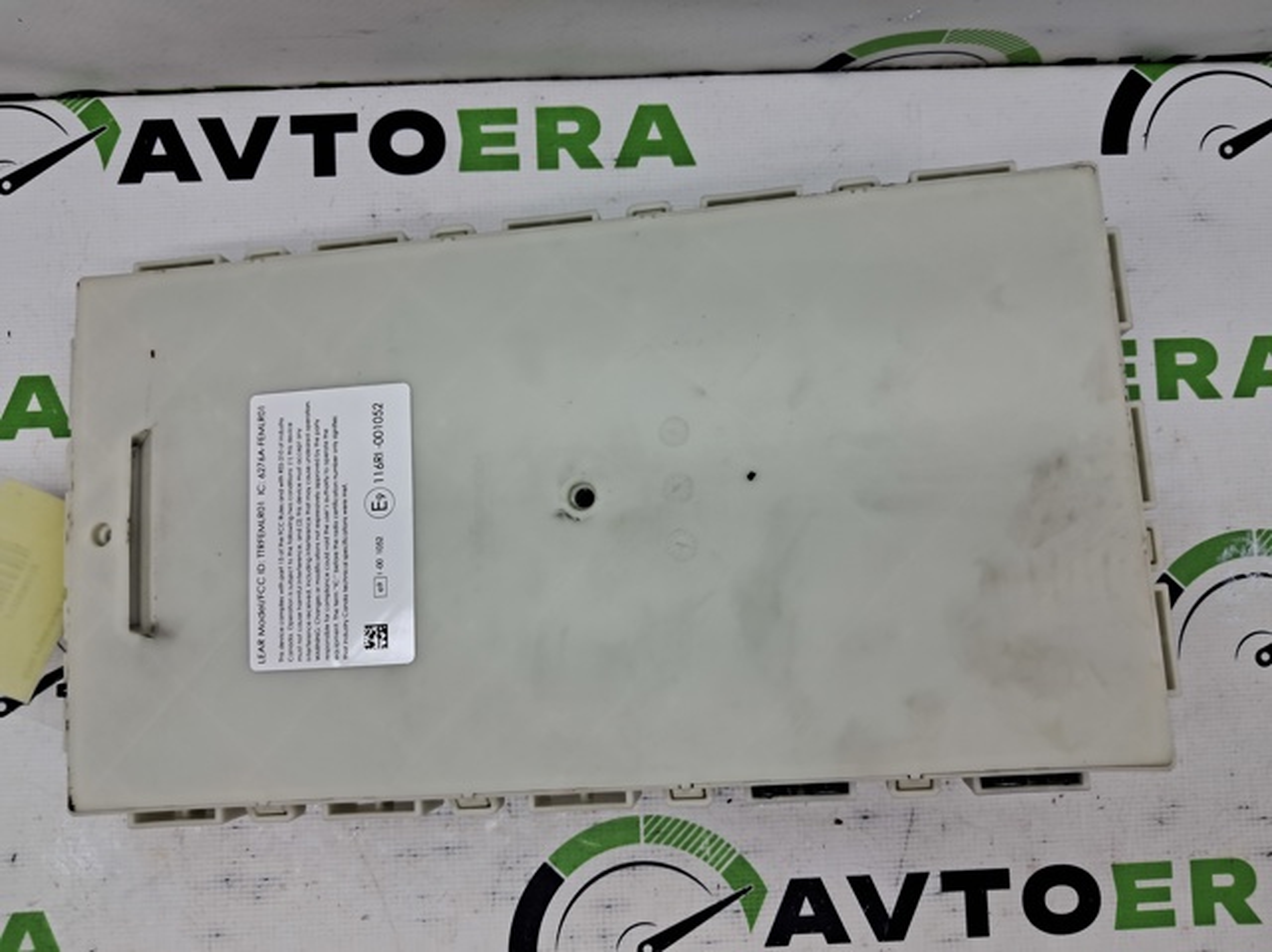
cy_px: 476
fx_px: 991
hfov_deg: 65.4
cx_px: 636
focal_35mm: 27
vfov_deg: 51.3
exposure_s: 1/100
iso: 50
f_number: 1.8
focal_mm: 4
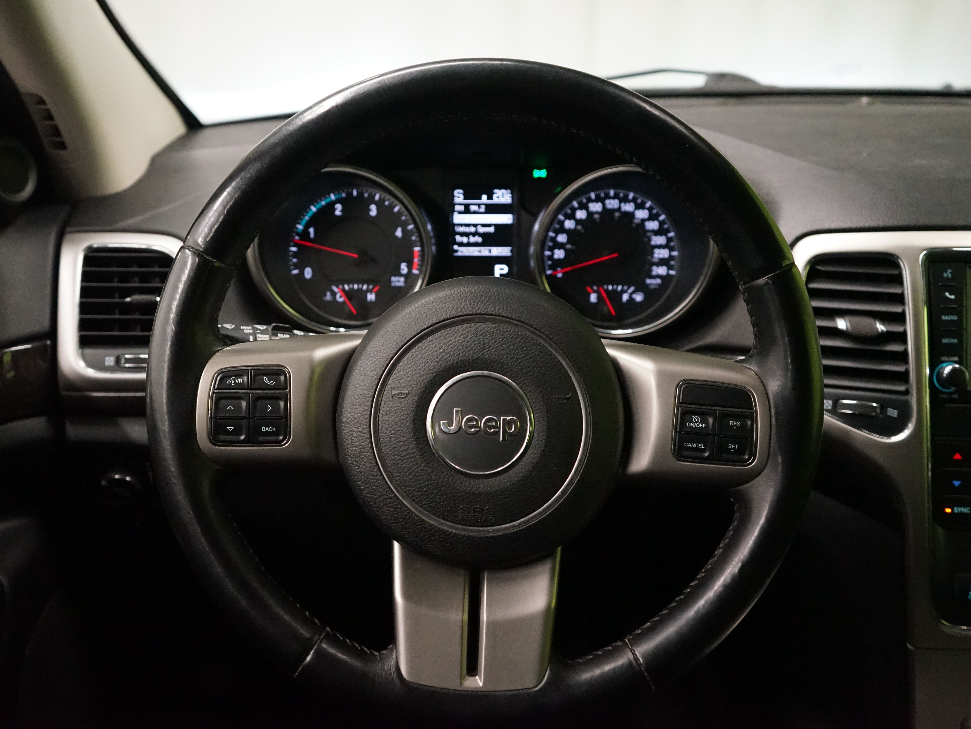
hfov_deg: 50.1
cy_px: 366
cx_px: 460
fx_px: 1038
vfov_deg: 38.7
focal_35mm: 37
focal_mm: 34
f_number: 4
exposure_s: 1/80
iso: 6400
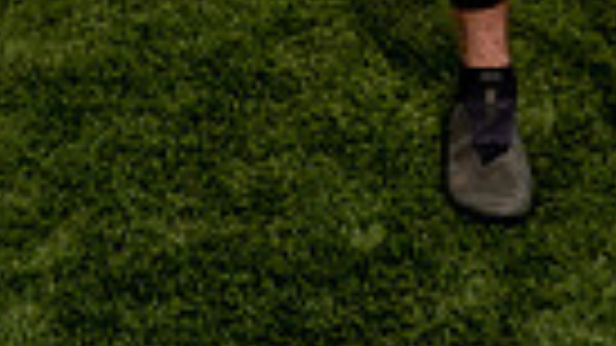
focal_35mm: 148
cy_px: -539
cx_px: 504
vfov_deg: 7.5
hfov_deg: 14.4
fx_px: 2417
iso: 200
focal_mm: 43
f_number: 4
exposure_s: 1/250
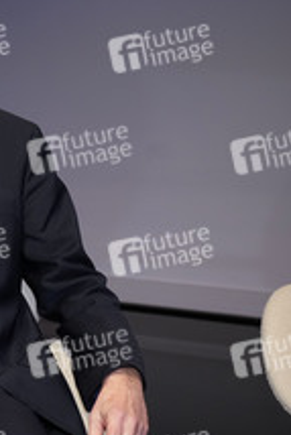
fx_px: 993
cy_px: 201
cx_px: -97
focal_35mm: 82
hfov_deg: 15.8
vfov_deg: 24.7
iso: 2000
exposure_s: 1/160
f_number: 5
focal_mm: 39
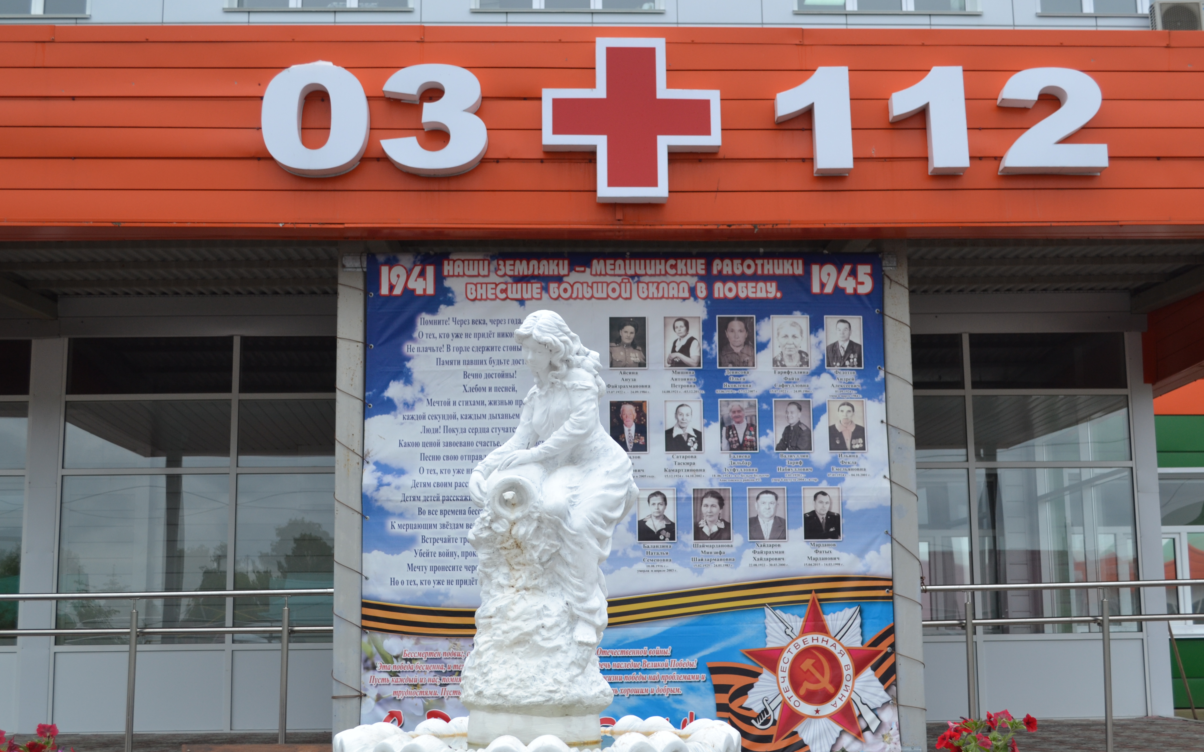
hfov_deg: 45.3
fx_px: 1444
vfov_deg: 29.2
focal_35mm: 44
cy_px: 401
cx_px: 618
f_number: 5.6
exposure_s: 1/125
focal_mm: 28
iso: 220
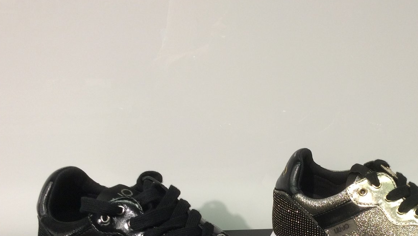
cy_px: 213
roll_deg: -0.8
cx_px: 284
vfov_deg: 24.2
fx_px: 532
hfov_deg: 42.2
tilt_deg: -23.1
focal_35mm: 48
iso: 50
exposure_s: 1/25
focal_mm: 3.3
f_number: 2.4
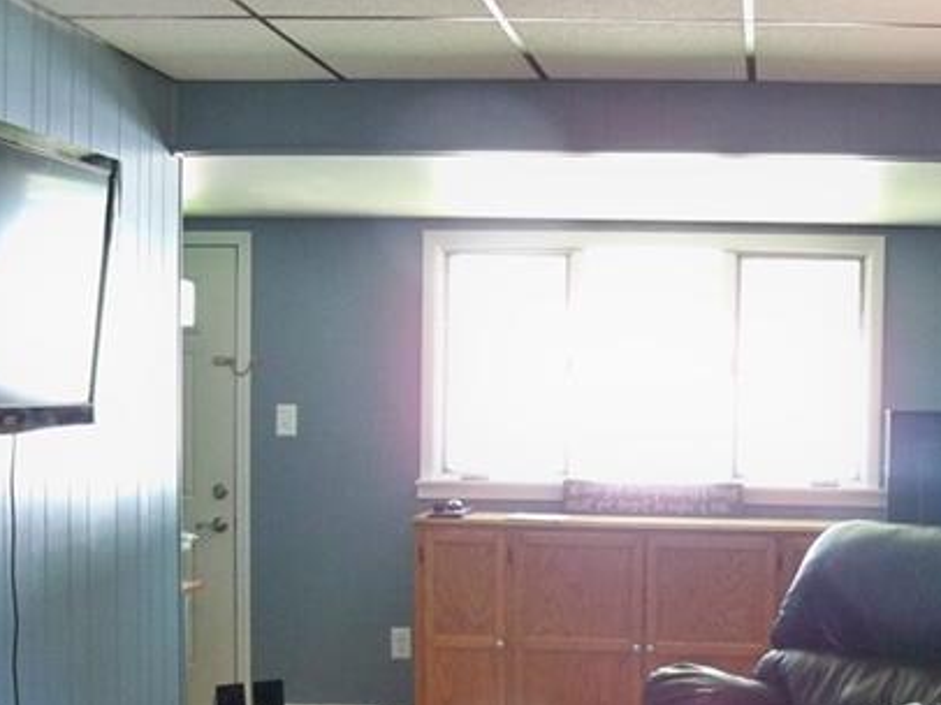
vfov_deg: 20.9
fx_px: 1875
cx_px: 656
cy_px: 598
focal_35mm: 69
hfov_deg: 27.9
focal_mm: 6.2
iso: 400
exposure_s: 1/25
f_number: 3.5
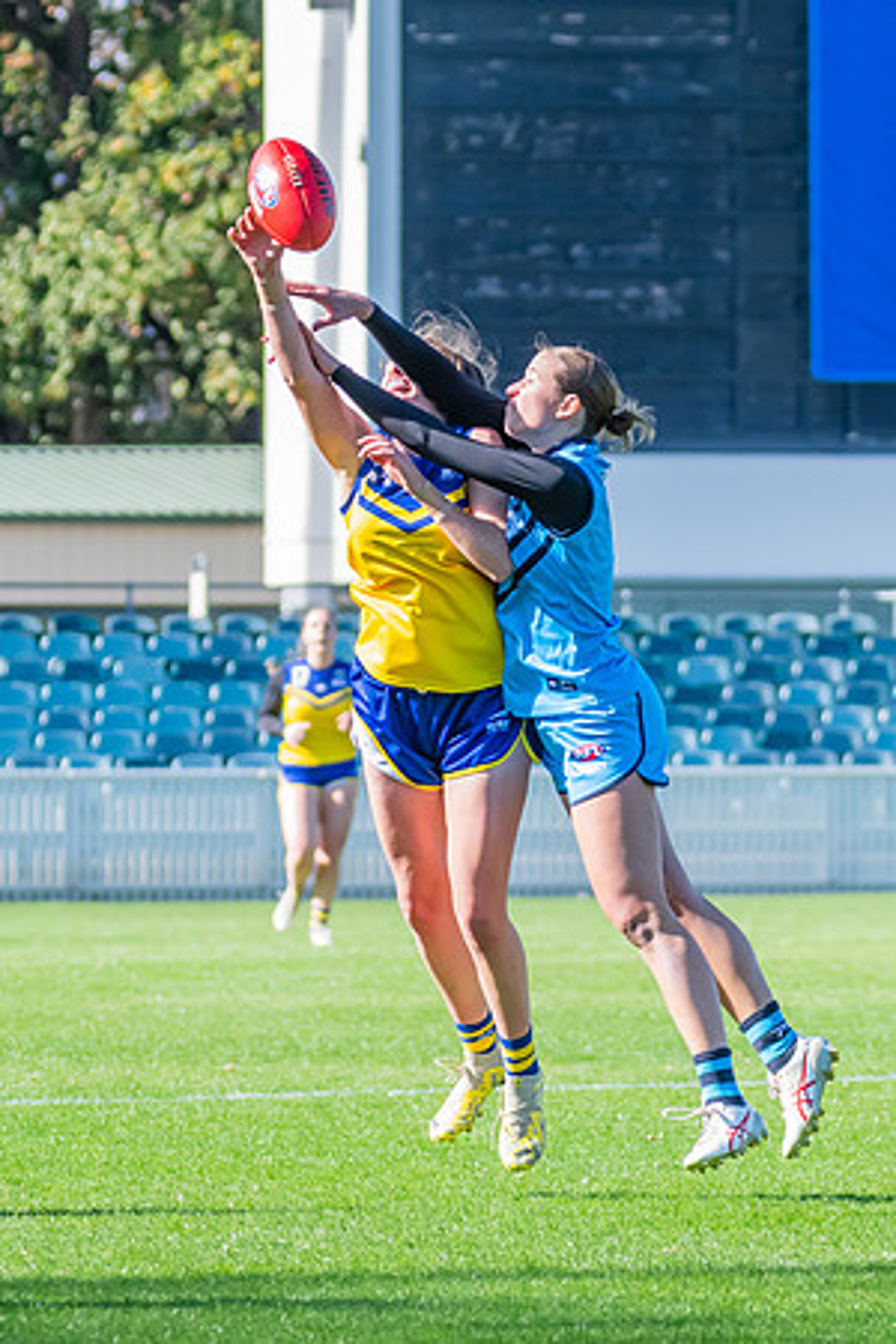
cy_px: 809
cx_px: 525
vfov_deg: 5.0
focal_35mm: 415
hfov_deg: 3.3
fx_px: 15508
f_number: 6.3
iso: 800
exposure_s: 1/1250
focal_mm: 170
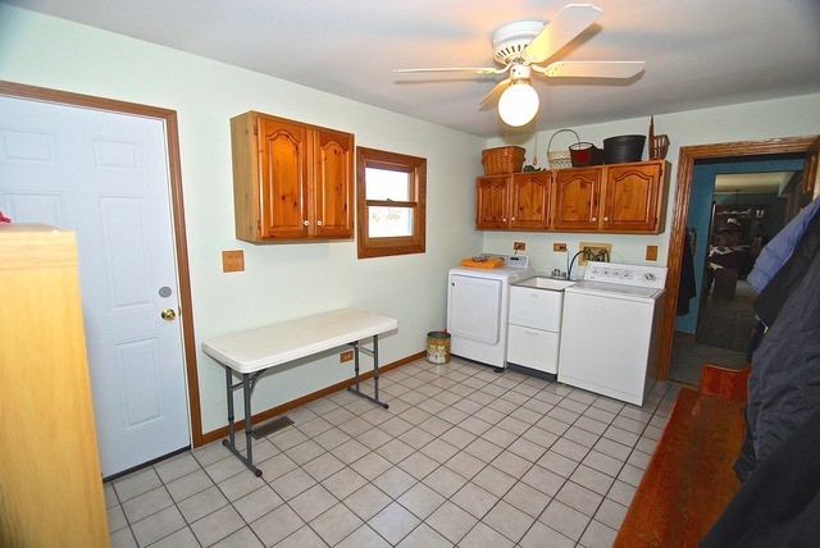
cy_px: 274
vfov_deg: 77.4
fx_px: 342
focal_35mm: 15
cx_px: 410
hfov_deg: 100.3
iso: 200
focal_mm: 10
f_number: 4
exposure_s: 1/60
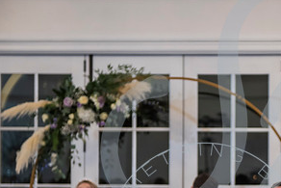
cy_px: 161
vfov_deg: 9.8
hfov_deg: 14.6
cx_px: 253
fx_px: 1085
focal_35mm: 139
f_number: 2.8
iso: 1600
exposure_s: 1/125
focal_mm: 70
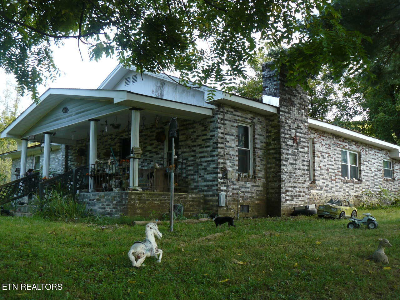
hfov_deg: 51.4
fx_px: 416
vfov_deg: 39.7
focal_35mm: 36
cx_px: 200
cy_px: 150
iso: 100
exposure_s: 1/125
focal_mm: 6
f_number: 3.2
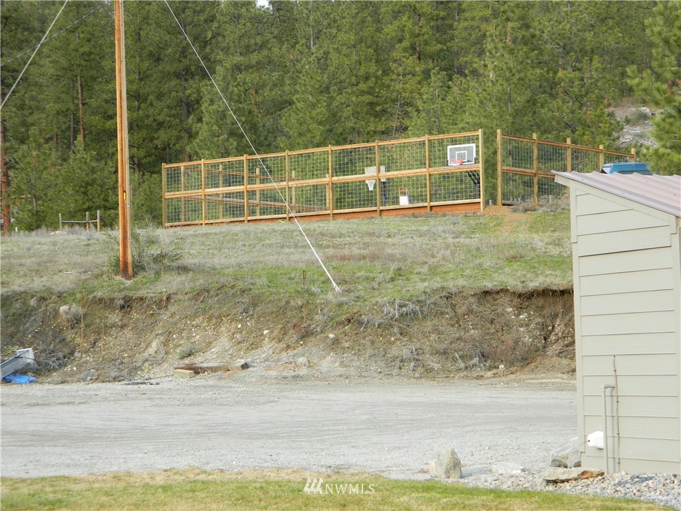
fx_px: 2026
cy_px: 256
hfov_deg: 19.1
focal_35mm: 103
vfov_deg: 14.4
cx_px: 340
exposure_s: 1/125
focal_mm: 18.6
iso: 80
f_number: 4.5
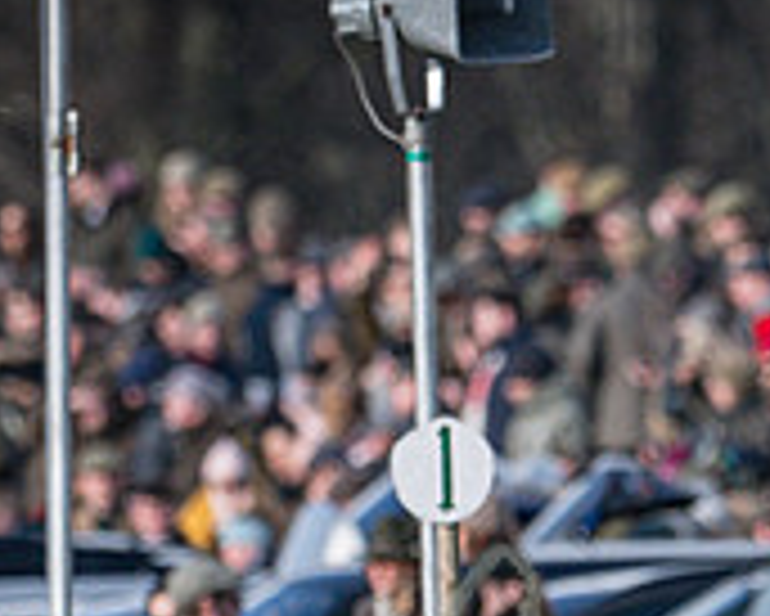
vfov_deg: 0.7
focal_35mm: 2228
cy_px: 859
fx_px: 50803
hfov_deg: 0.9
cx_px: 790
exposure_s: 1/3200
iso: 400
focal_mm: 400
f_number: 5
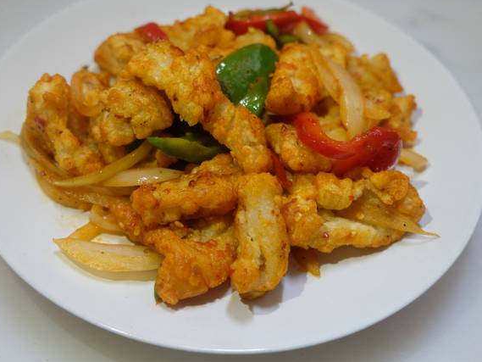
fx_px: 543
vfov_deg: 36.8
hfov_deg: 47.9
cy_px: 178
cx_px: 247
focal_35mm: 39
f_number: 3.6
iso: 2500
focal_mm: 23.3
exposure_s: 1/140
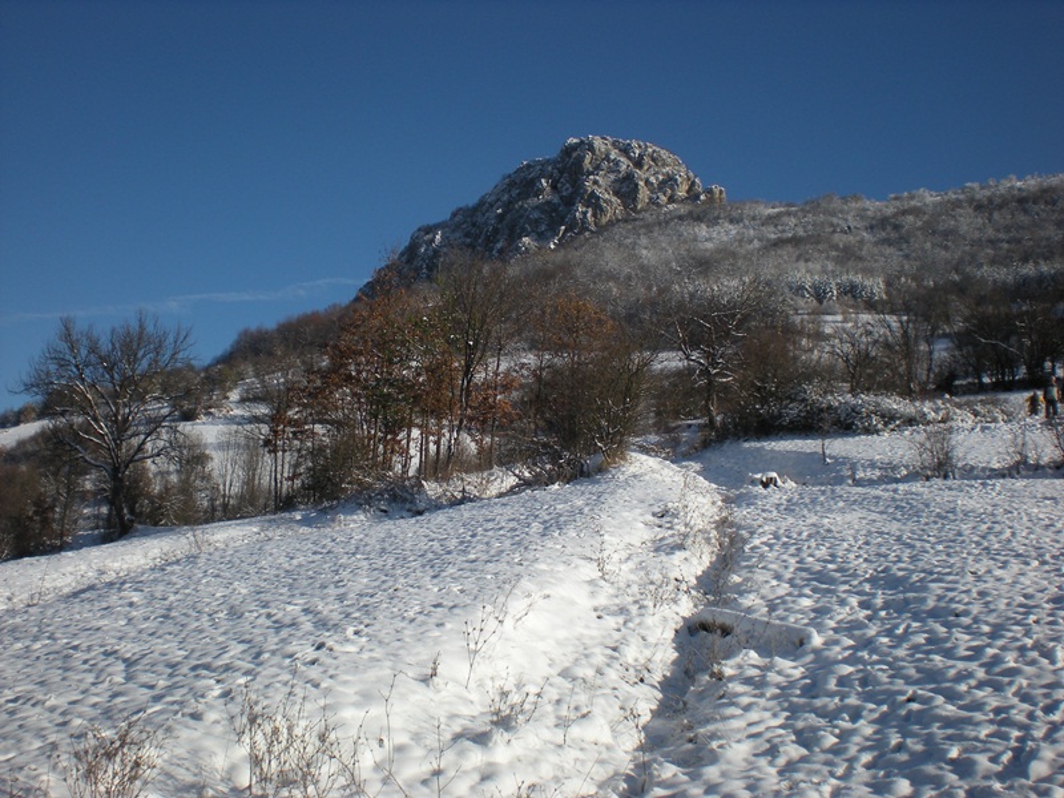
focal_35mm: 44
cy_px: 399
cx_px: 532
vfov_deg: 32.9
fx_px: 1352
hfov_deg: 42.9
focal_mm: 7.4
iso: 64
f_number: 4.9
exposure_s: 1/744
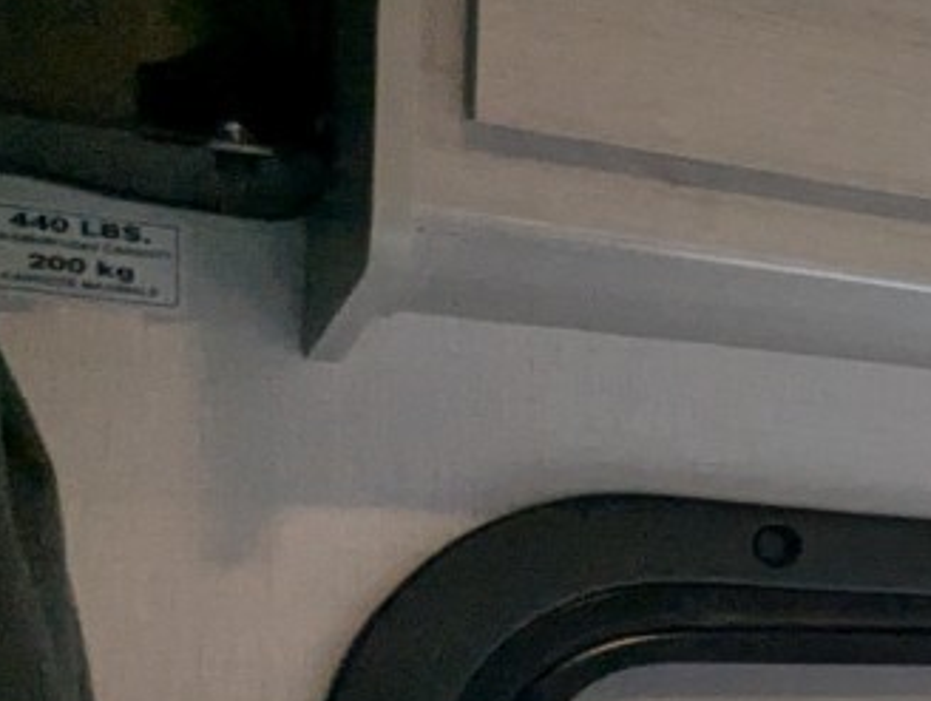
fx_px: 1832
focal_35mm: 68
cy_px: 684
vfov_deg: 21.0
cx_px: 1878
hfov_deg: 18.4
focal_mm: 2.35
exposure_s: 1/138
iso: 90
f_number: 2.2
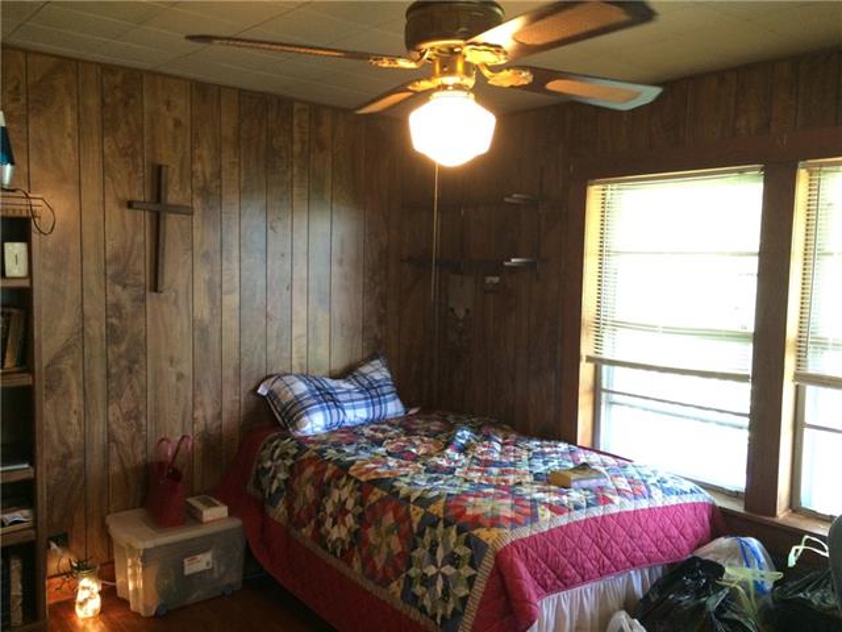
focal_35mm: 29
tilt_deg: -5.4
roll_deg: +0.3
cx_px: 421
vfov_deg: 48.2
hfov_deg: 61.7
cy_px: 316
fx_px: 705
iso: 200
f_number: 2.2
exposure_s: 1/30
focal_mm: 4.15
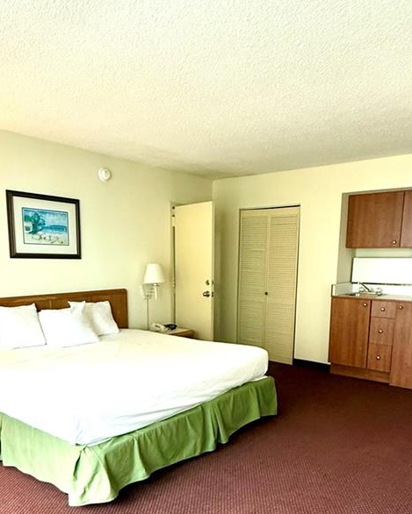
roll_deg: -0.7
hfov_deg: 51.5
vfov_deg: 60.9
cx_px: 199
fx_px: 427
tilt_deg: -9.3
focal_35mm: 28
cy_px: 338
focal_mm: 2.22
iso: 320
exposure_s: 1/60
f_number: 2.2
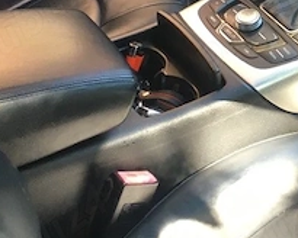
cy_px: 7
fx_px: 732
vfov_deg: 18.1
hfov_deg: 21.5
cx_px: 346
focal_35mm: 83
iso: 50
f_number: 2.2
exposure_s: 1/33
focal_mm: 4.15
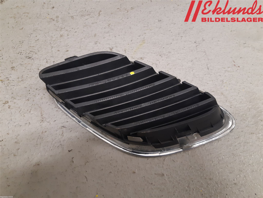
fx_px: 198
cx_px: 132
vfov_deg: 53.1
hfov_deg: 67.3
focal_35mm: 26
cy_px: 99
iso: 200
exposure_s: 1/50
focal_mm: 3.93
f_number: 1.7
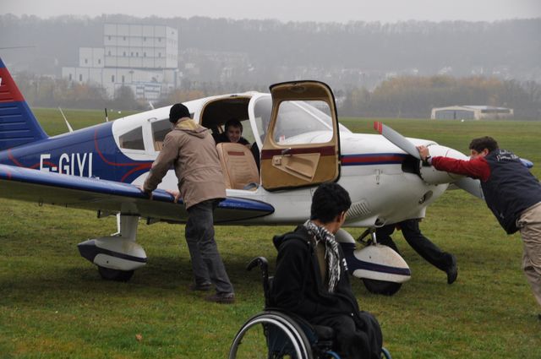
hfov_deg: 22.6
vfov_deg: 15.1
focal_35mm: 90
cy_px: 180
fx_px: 1351
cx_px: 270
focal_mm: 60
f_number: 5
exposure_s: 1/250
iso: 560
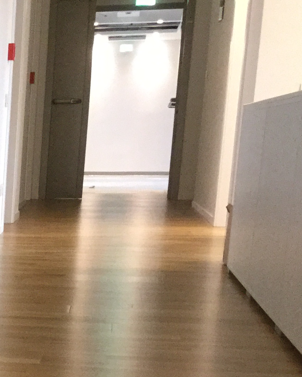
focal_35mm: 93
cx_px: -233
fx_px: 1039
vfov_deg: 19.8
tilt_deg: -15.6
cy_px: 407
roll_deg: +0.0
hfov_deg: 14.6
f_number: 2.4
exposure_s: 1/24
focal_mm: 3.3
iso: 200
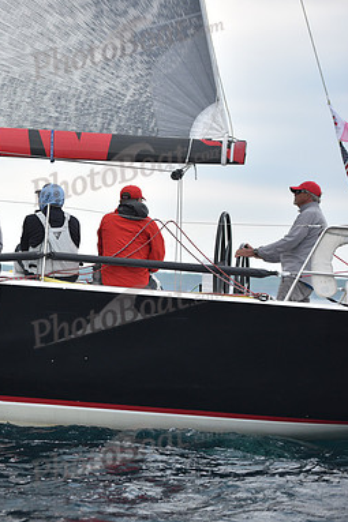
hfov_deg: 8.6
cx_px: -38
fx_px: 2307
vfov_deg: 12.9
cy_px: 261
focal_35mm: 159
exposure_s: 1/800
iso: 400
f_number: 2.8
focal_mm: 105
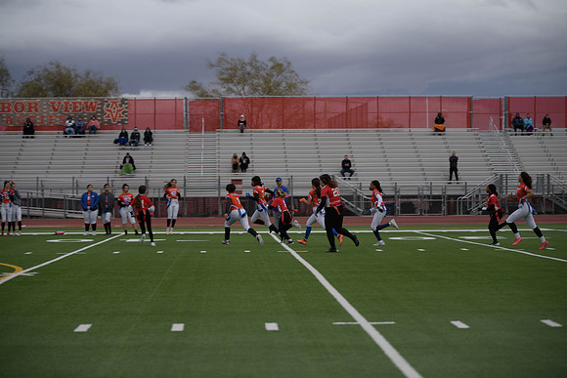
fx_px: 1497
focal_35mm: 95
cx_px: 284
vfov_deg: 14.4
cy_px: 189
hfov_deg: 21.5
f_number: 2.8
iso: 64
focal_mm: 95
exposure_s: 1/200
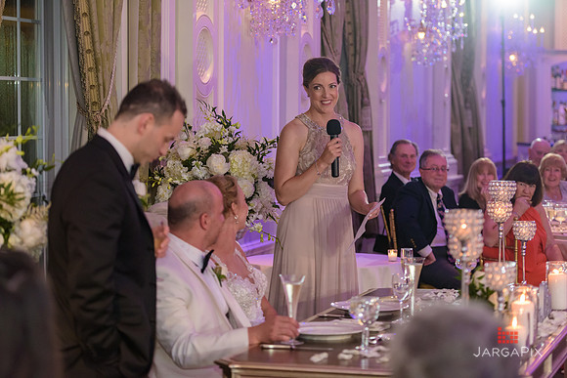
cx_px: 284
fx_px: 1607
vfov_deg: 13.4
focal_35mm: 102
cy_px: 189
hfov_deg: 20.0
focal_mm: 102
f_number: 3.2
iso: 1600
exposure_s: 1/125
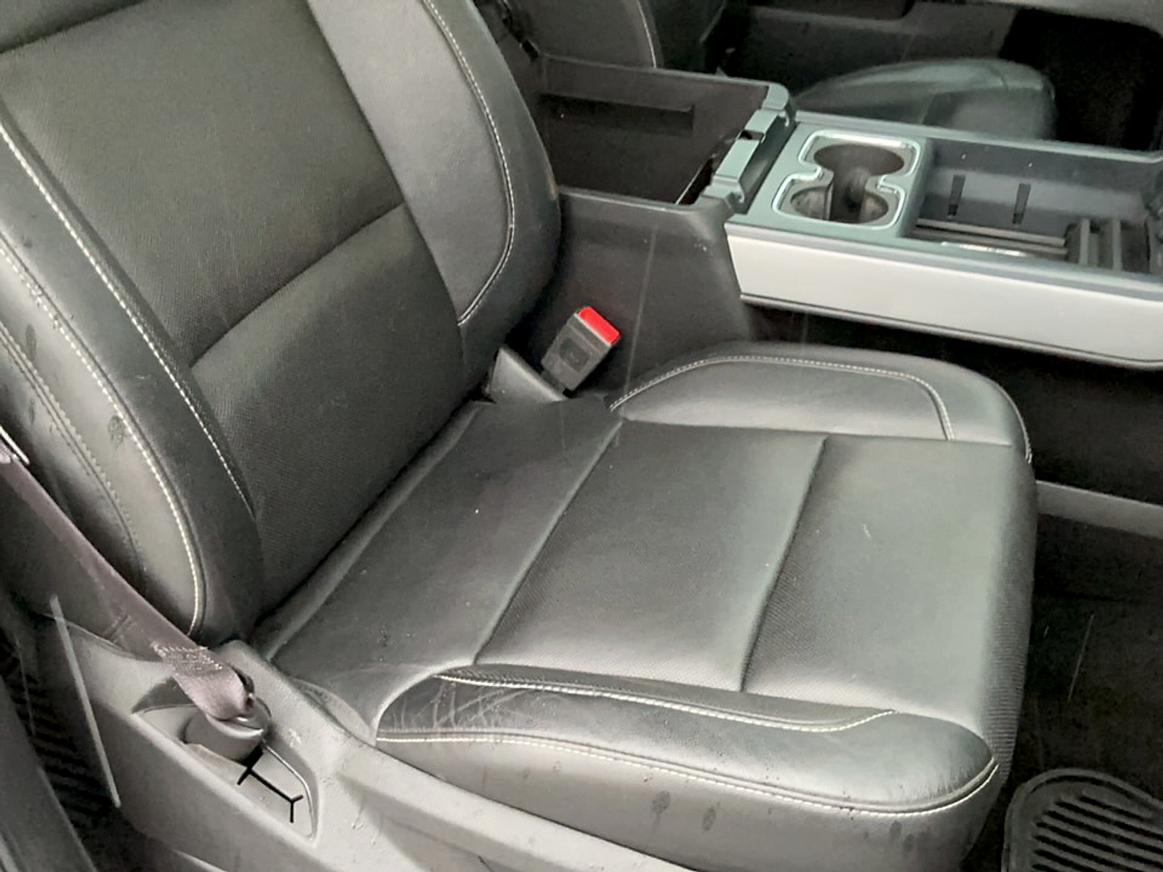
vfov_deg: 46.8
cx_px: 582
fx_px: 1008
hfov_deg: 60.0
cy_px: 436
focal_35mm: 30
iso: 500
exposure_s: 1/60
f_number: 1.8
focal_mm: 3
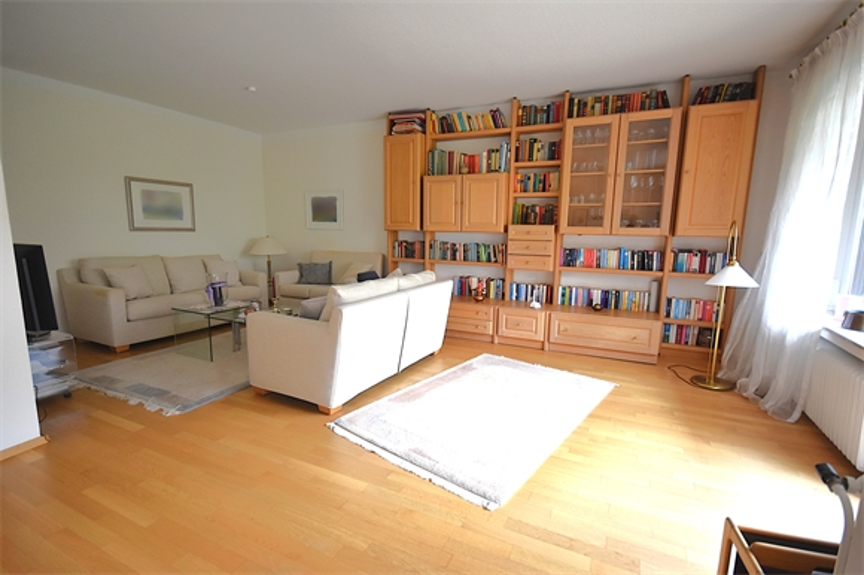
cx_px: 432
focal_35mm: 17
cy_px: 288
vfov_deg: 70.4
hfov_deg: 93.3
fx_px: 408
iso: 800
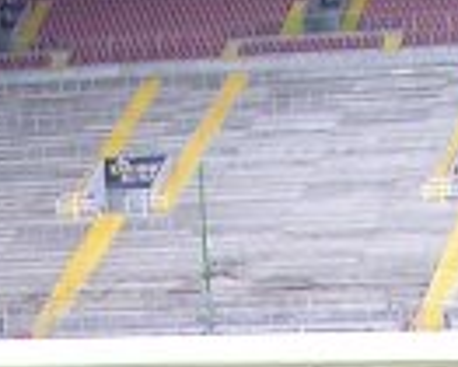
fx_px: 3079
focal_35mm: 227
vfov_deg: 6.4
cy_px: 1000
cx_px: 224
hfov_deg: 8.5
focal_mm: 5.8
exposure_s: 1/50
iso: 50
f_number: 4.5
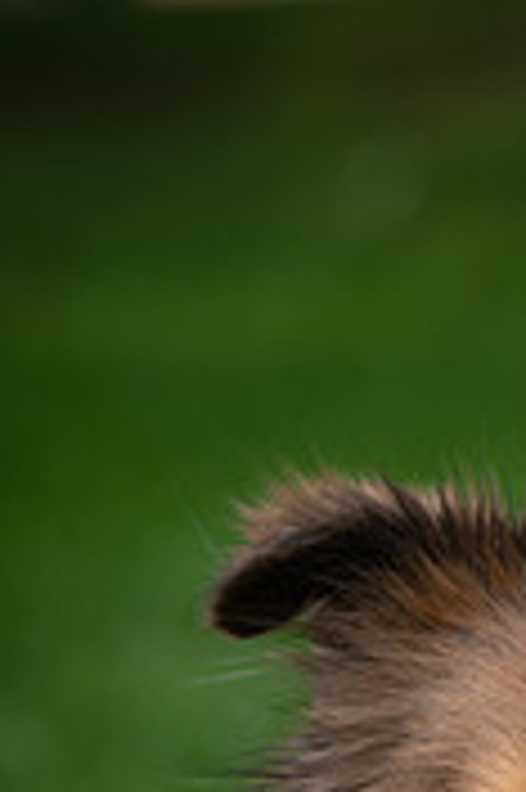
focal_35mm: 410
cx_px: 614
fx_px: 9003
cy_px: 837
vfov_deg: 5.0
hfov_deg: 3.3
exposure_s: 1/200
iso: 220
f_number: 7.1
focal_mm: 160
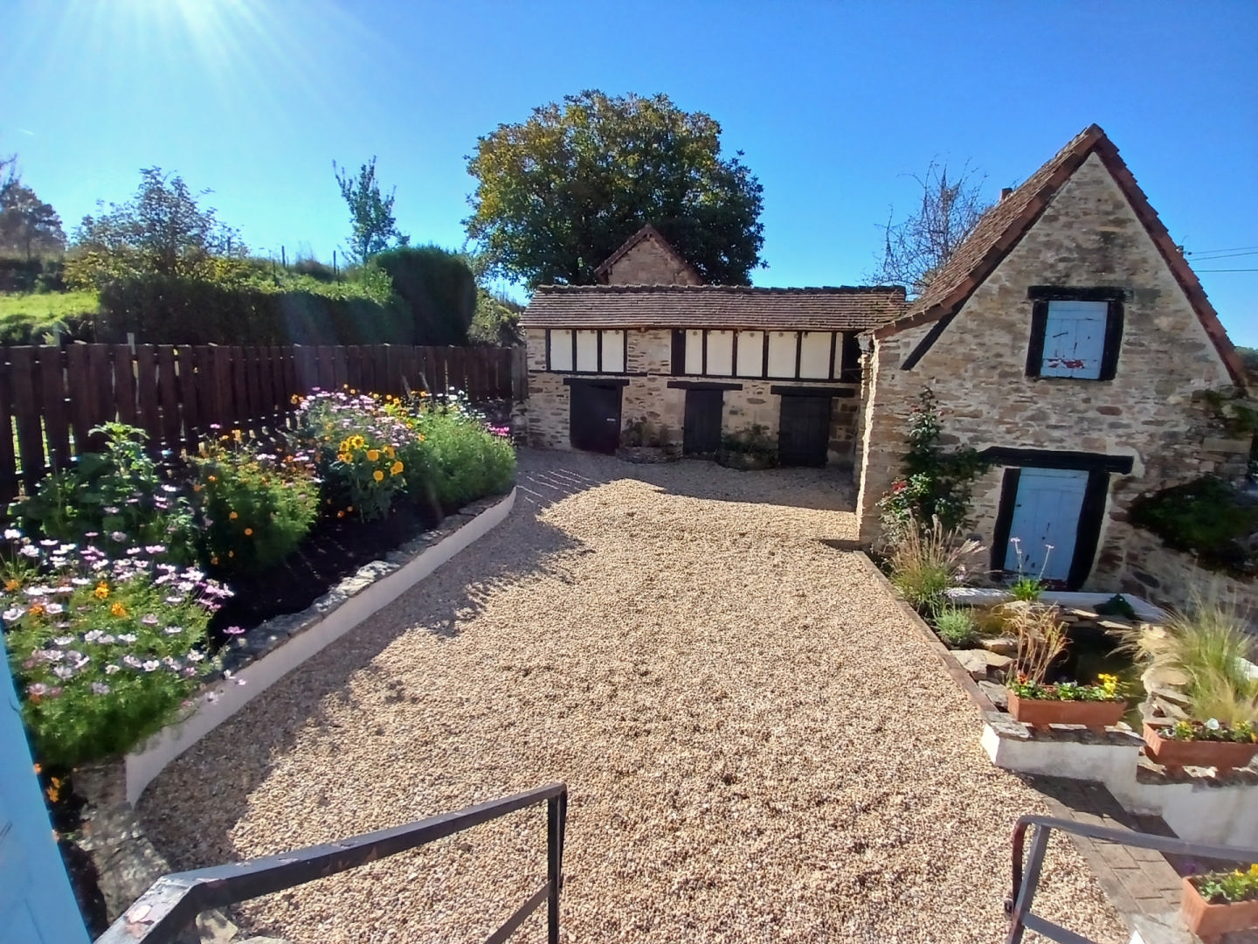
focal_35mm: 17
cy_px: 472
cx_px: 629
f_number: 2.2
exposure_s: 1/1110
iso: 50
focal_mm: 1.4
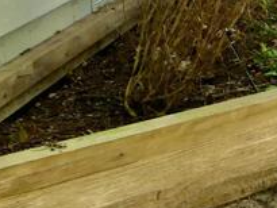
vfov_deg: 12.1
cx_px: 592
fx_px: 961
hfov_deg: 13.5
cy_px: -24
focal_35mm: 120
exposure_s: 1/125
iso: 200
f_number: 2.8
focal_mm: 10.9
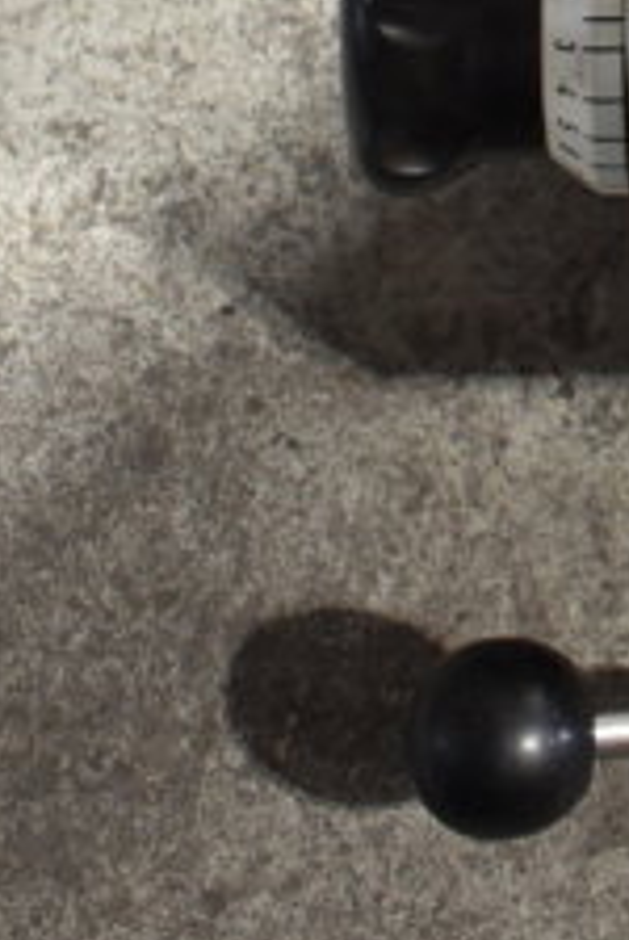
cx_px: 1191
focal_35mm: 159
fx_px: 4154
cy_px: -736
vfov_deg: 11.9
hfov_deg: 8.3
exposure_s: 1/40
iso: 1000
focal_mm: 26
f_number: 4
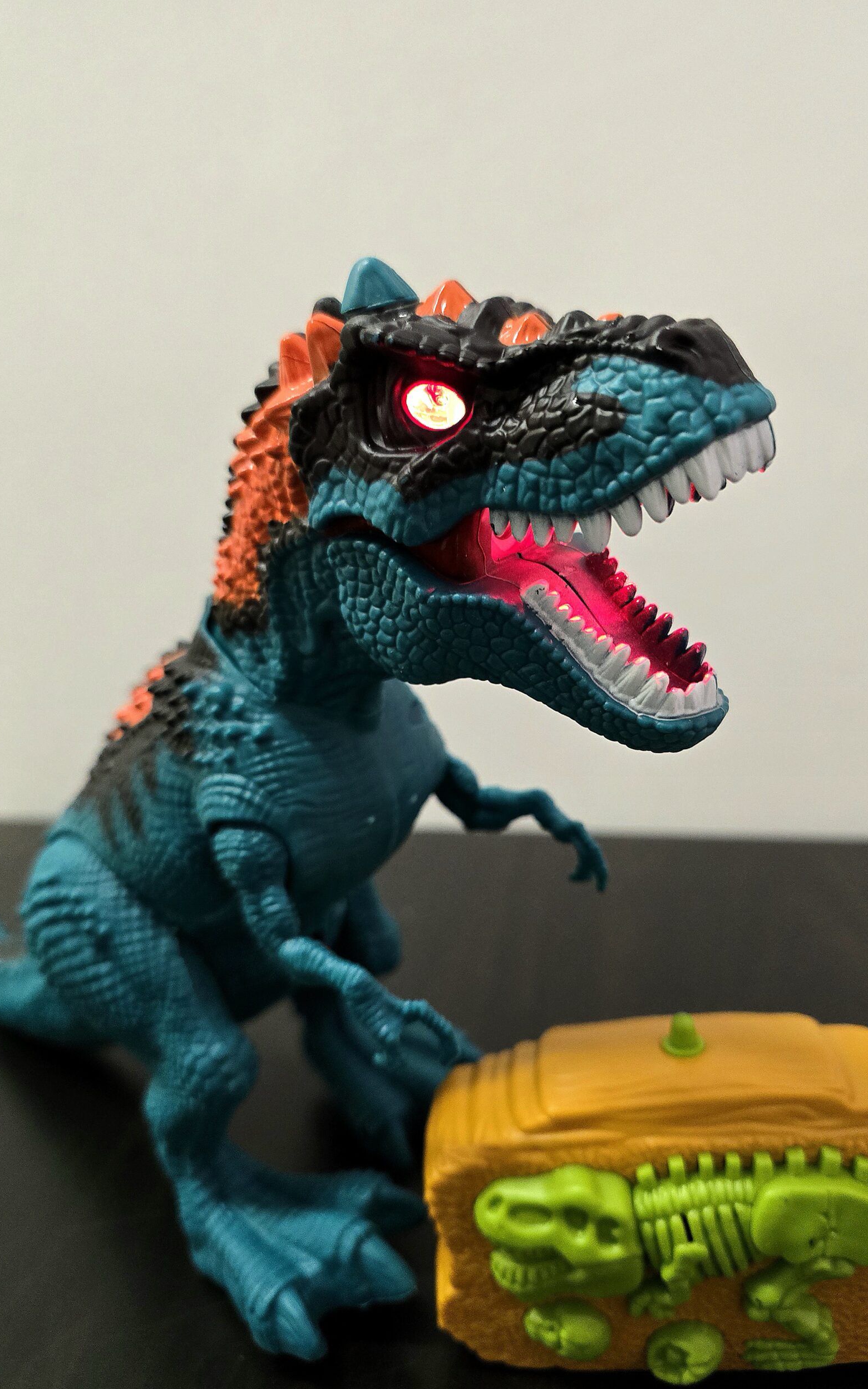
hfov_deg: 49.2
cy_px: 703
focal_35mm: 25
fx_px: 947
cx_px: 484
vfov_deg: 72.5
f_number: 1.7
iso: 500
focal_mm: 6.3
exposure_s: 1/101
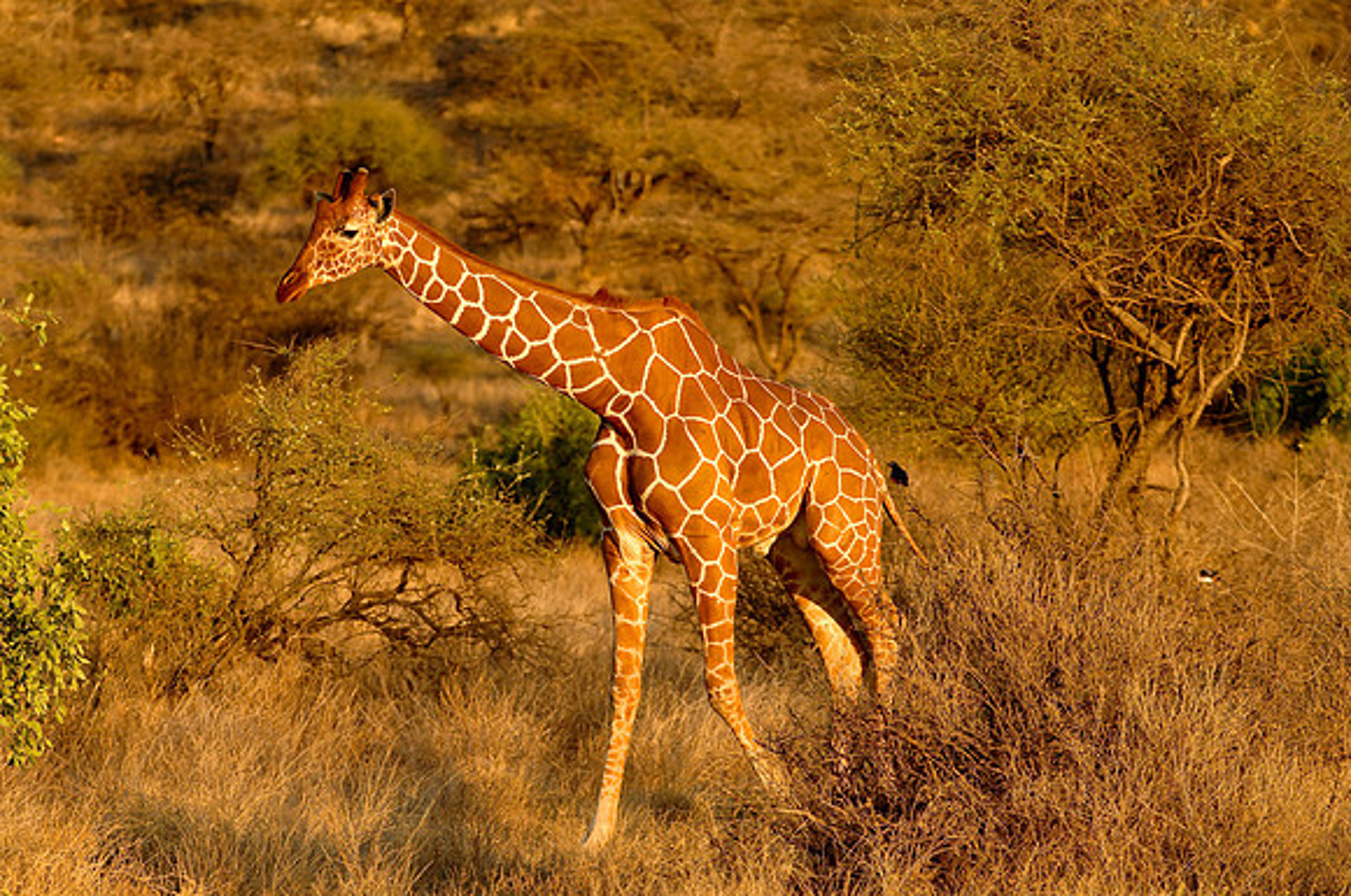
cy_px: 448
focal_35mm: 300
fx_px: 11243
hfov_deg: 6.9
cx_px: 676
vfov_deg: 4.6
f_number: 4.8
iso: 400
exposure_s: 1/640
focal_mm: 200
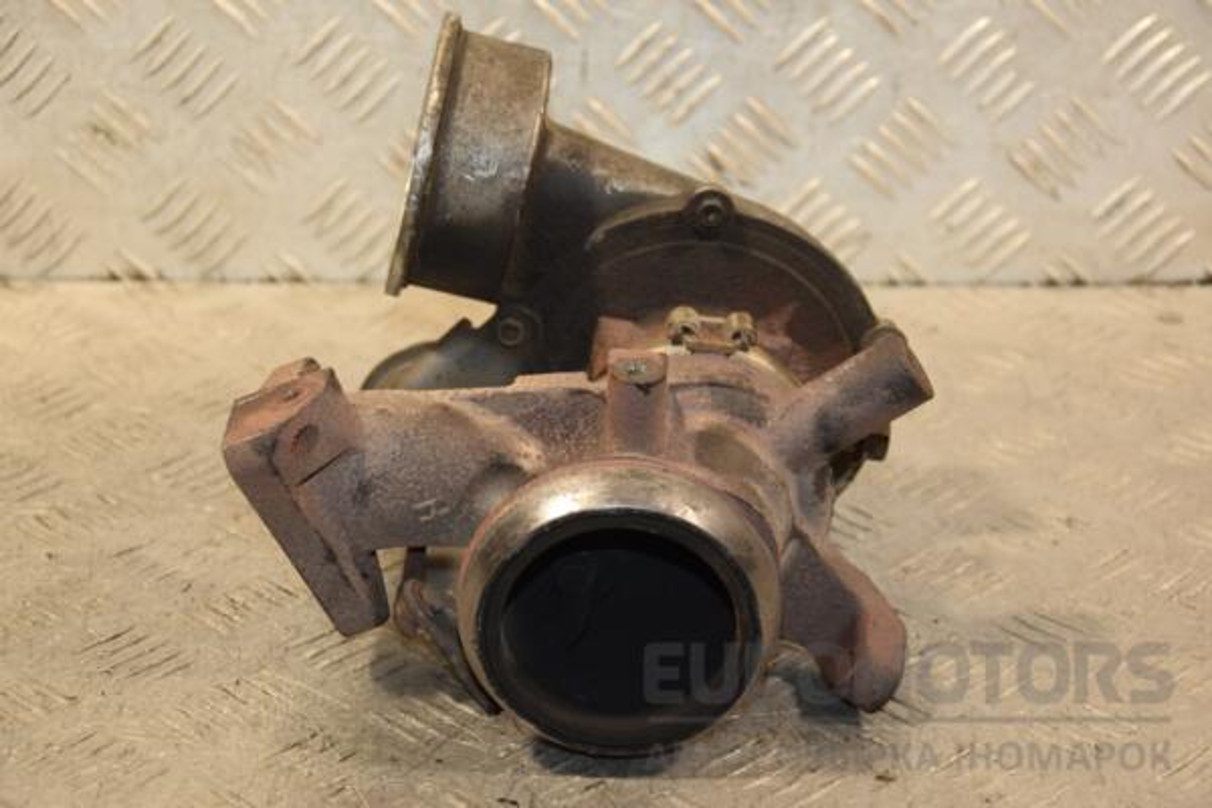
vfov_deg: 15.7
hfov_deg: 23.4
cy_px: 404
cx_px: 606
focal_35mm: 87
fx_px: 2929
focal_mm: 58
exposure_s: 1/125
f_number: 5
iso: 800
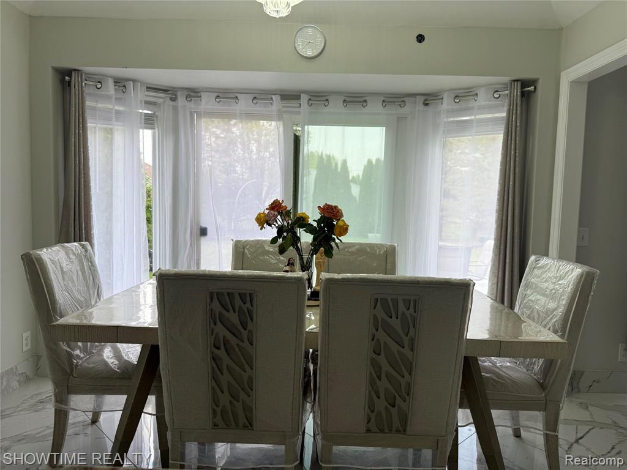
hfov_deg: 71.6
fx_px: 435
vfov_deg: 56.8
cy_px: 235
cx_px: 314
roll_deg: -2.0
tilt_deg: -4.1
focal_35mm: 24
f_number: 1.78
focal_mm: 6.76
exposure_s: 1/416
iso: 80
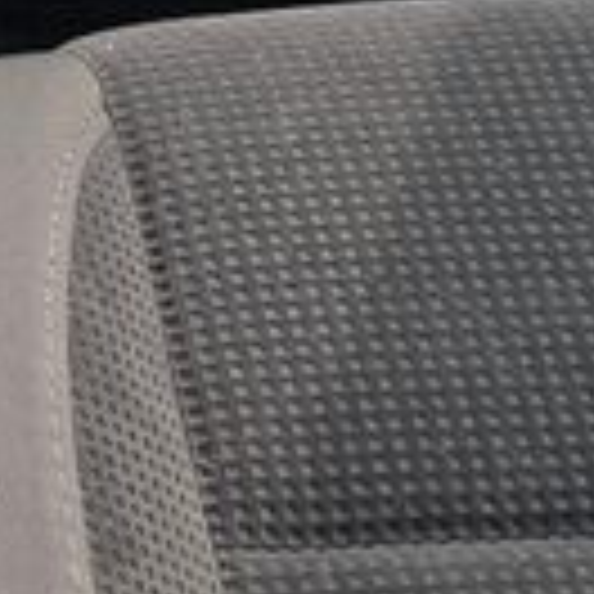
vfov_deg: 9.3
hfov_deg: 10.3
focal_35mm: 158
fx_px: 3067
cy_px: -1040
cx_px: -531
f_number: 1.6
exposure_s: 1/100
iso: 50
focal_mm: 6.57
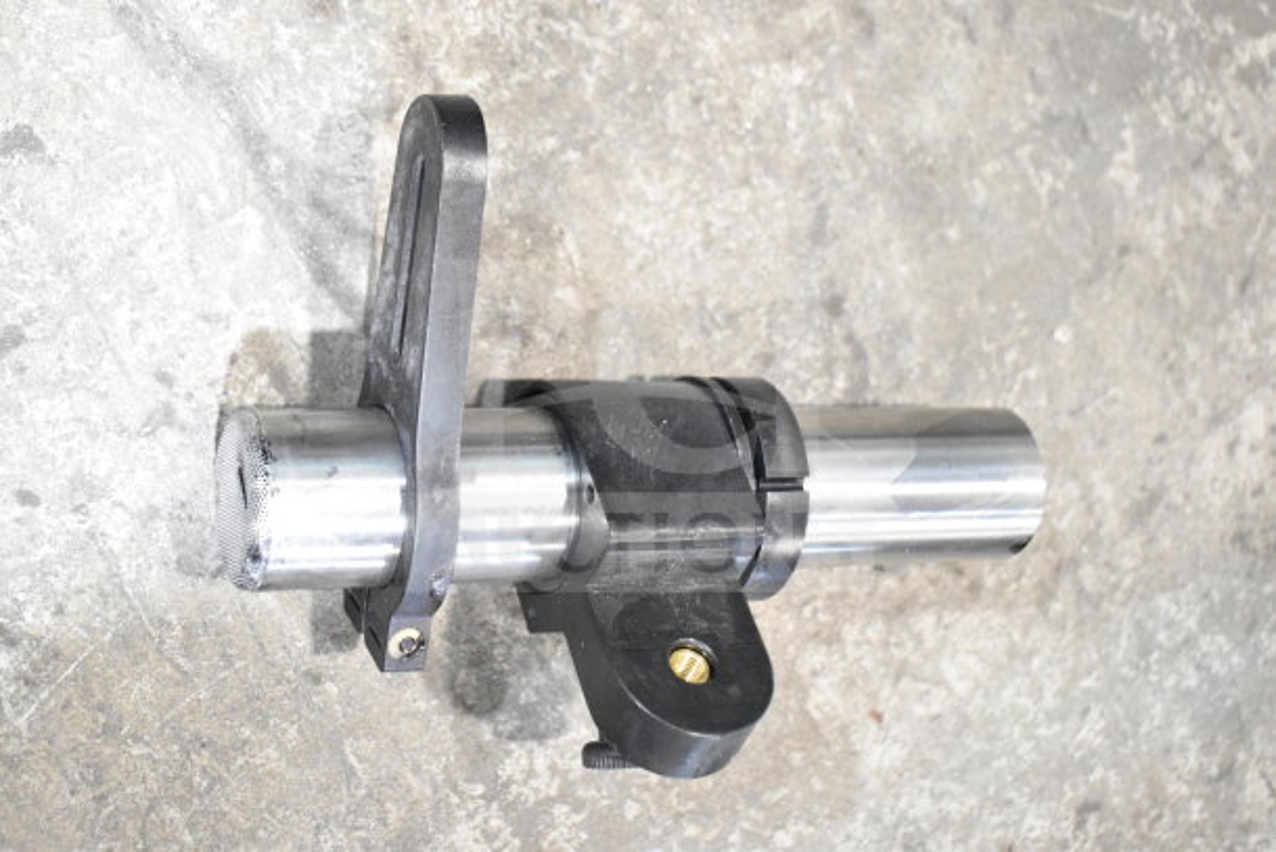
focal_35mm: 51
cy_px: 426
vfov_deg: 26.5
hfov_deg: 38.9
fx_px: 1808
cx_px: 638
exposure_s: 1/100
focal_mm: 34
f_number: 5
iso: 6400
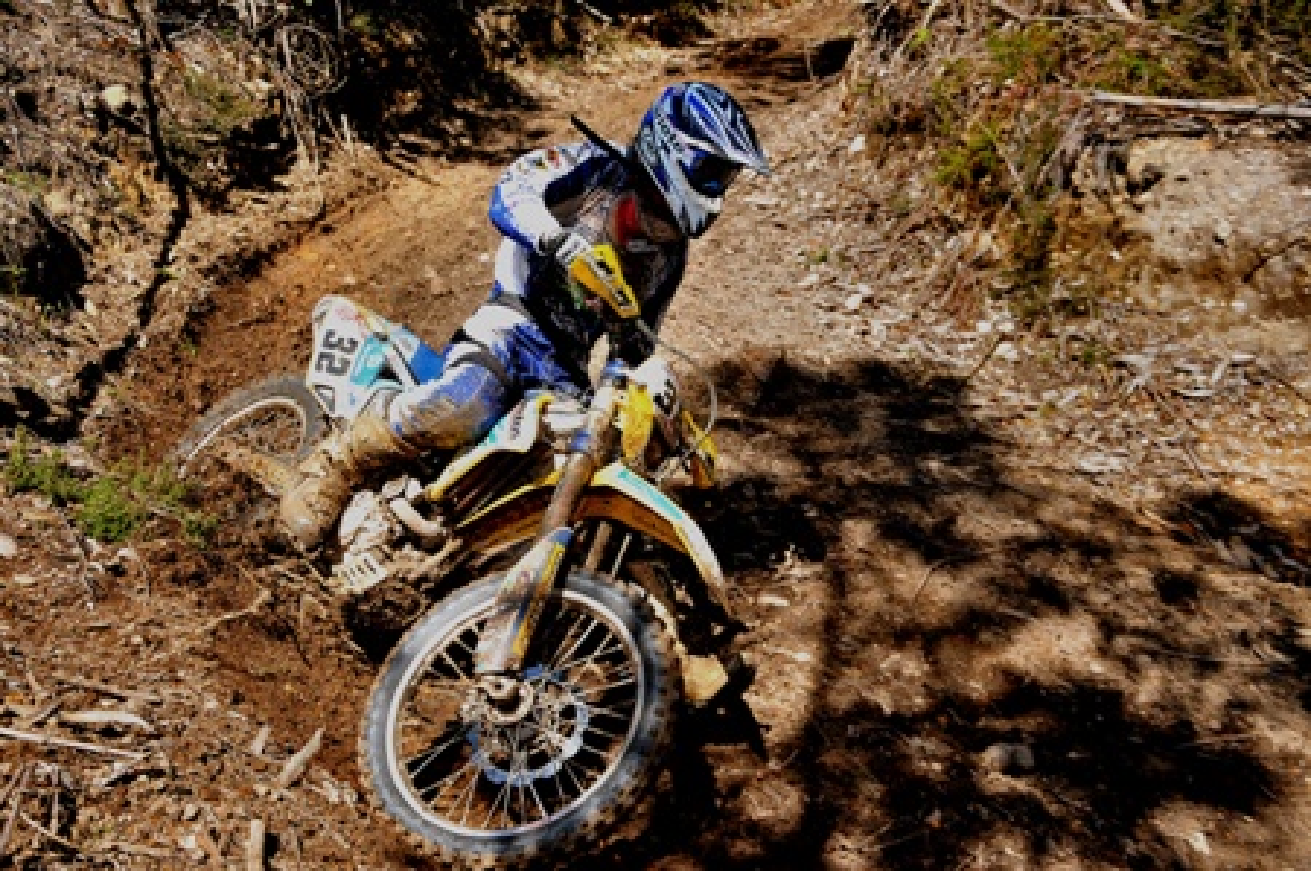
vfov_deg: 25.7
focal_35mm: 52
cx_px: 656
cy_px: 436
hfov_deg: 37.9
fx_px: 1910
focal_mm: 35
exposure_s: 1/1000
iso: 400
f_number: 5
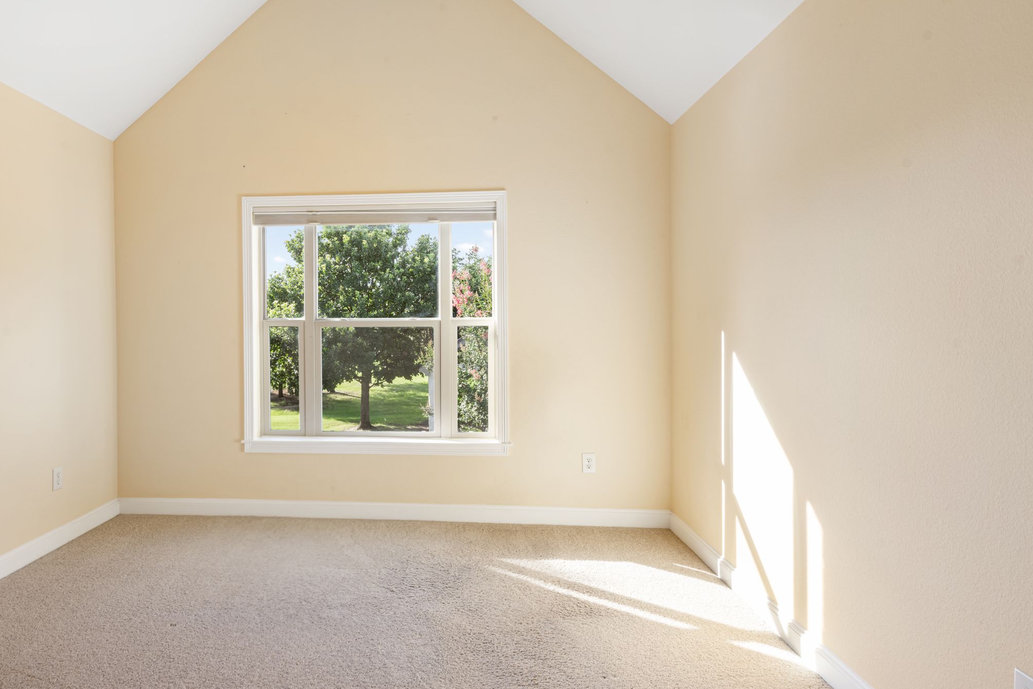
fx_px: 574
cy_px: 338
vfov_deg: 61.9
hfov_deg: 82.8
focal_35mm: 20
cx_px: 404
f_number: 9
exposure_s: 1/10
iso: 250
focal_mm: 16
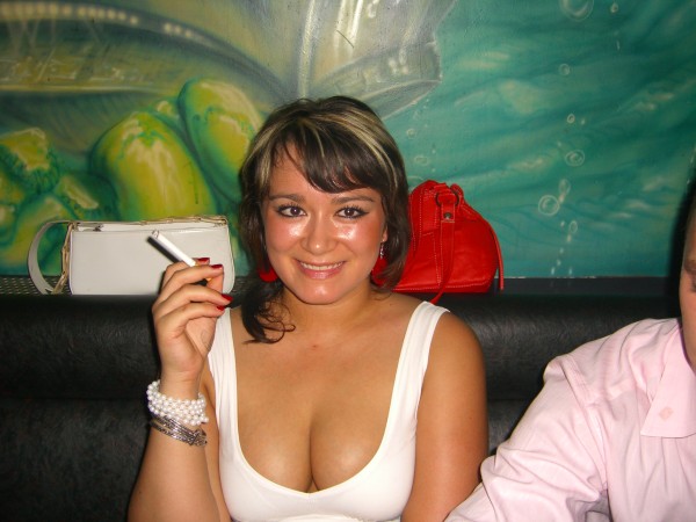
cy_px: 261
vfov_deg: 37.7
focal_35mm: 38
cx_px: 348
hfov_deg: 49.0
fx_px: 764
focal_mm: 7.9
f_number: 2.8
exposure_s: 1/60
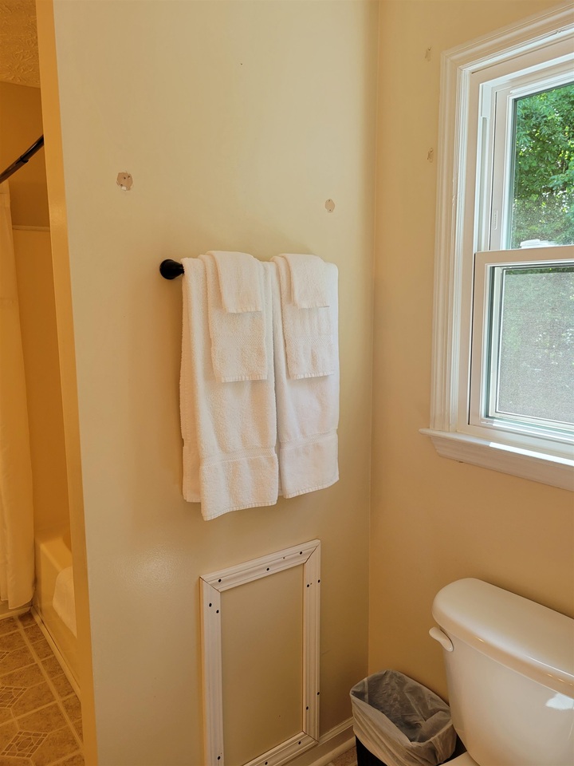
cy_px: 383
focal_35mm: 26
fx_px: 575
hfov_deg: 53.1
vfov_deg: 67.3
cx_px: 287
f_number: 1.8
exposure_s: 1/119
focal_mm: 5.4
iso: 100
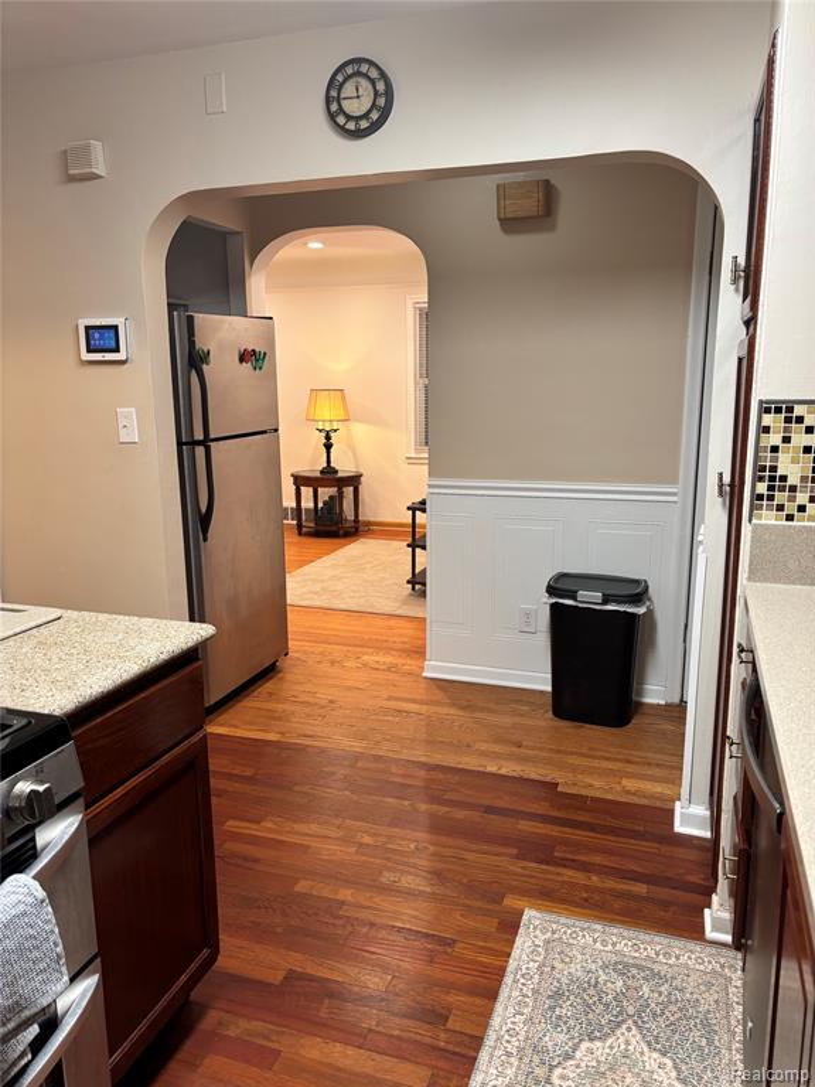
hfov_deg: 53.1
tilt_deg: -12.1
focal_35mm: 26
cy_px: 544
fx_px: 816
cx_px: 408
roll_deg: -0.5
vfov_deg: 67.3
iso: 125
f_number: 1.6
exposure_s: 1/60
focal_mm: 5.96
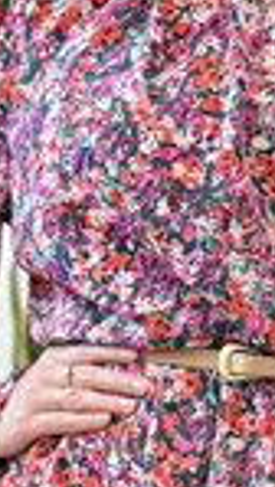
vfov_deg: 11.5
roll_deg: -1.1
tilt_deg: -20.3
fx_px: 2420
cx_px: 164
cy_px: 328
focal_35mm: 187
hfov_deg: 6.5
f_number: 1.78
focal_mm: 6.86
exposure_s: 1/60
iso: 200
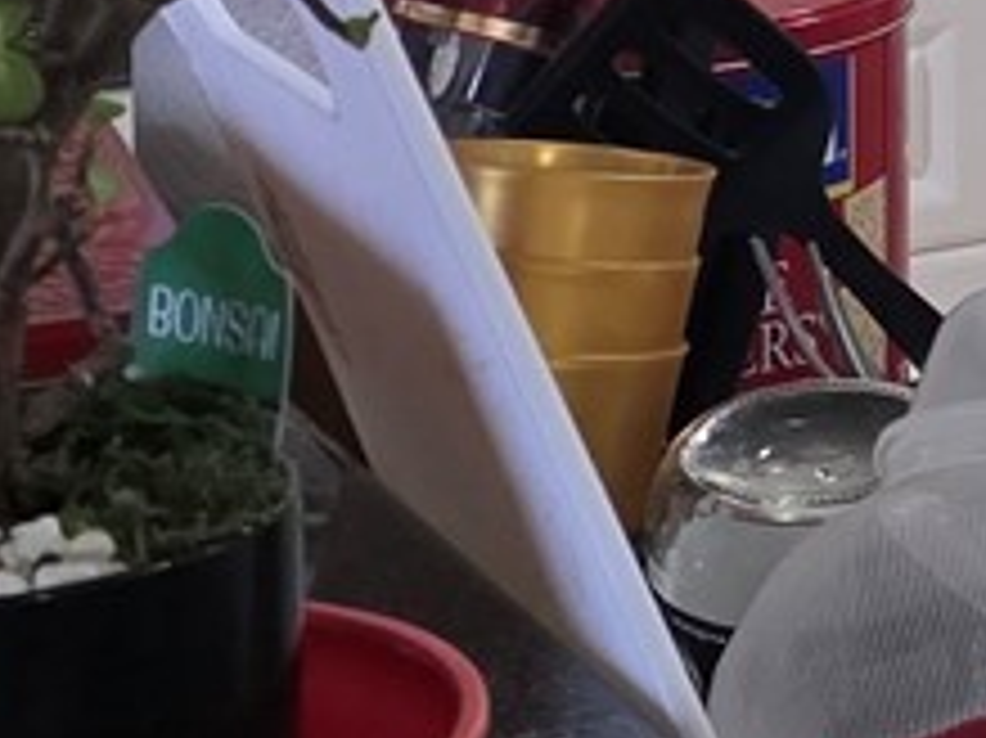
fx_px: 4783
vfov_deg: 8.4
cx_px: 1972
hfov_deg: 10.8
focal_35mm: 168
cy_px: -684
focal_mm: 6.3
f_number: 1.7
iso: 800
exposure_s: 1/120
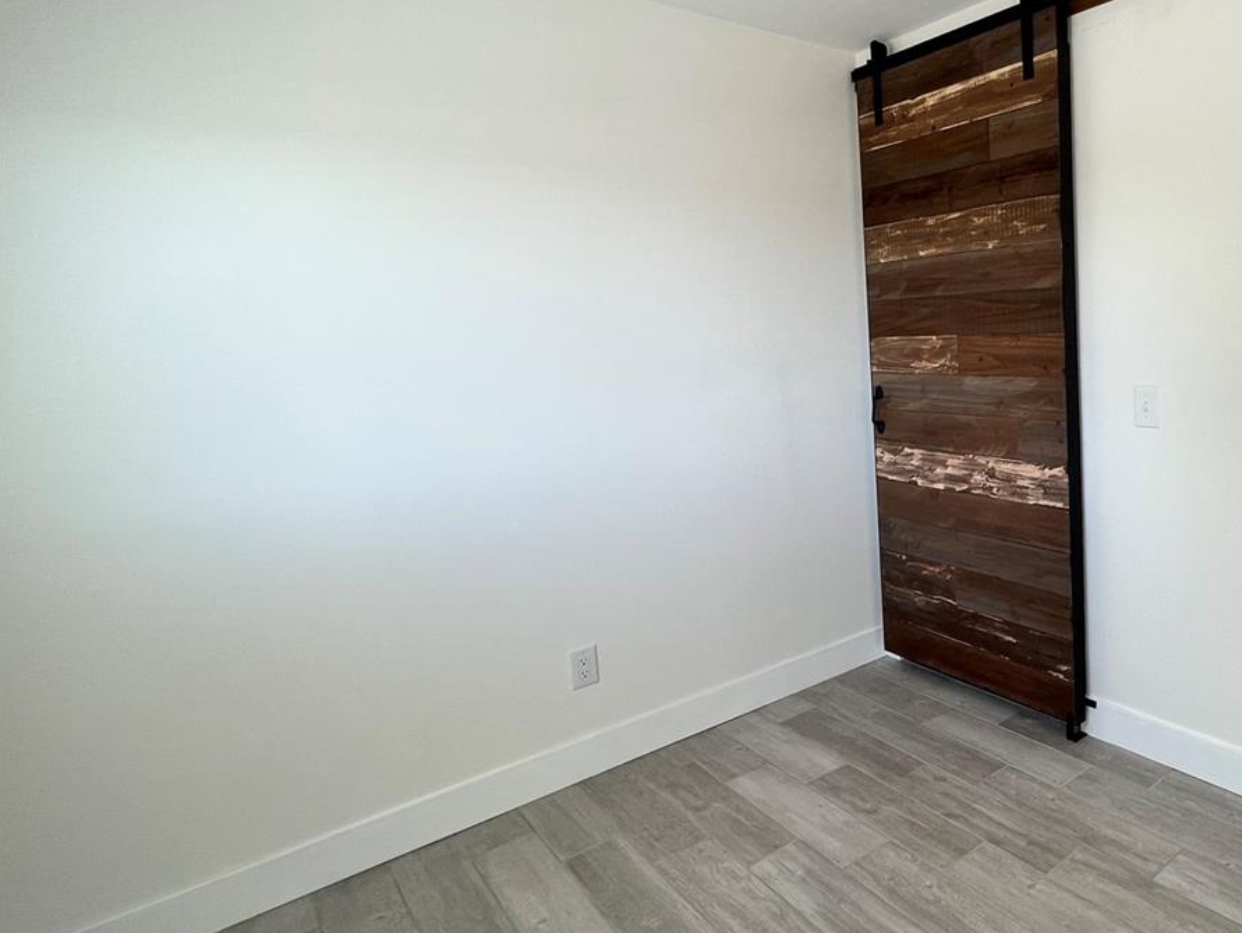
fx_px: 754
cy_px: 388
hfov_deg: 70.9
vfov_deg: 63.1
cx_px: 998
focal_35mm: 21
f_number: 1.8
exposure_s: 1/99
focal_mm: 1.57
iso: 50
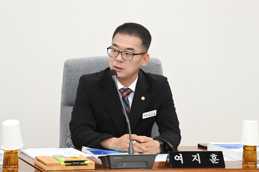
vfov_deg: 11.4
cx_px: 130
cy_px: 86
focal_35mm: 120
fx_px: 863
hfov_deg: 17.1
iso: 3200
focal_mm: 120
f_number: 6.3
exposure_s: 1/250
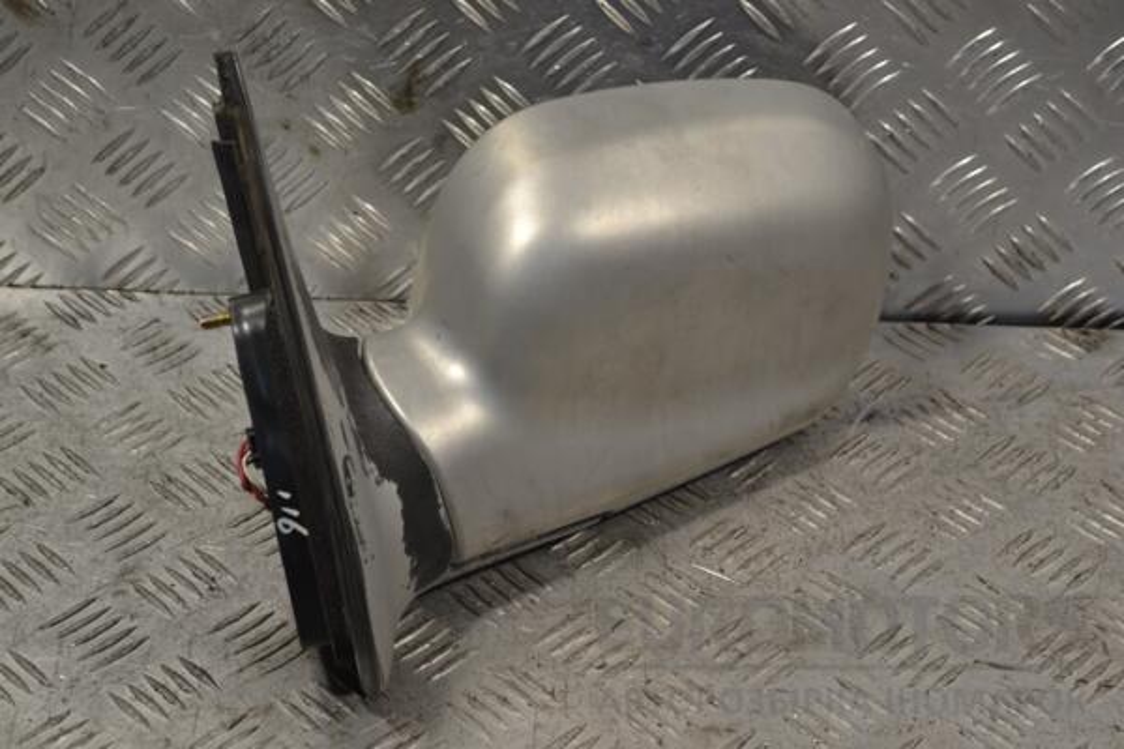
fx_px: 2435
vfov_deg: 17.5
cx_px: 562
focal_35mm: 78
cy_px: 374
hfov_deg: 26.0
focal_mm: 52
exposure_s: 1/100
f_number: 5.6
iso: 400
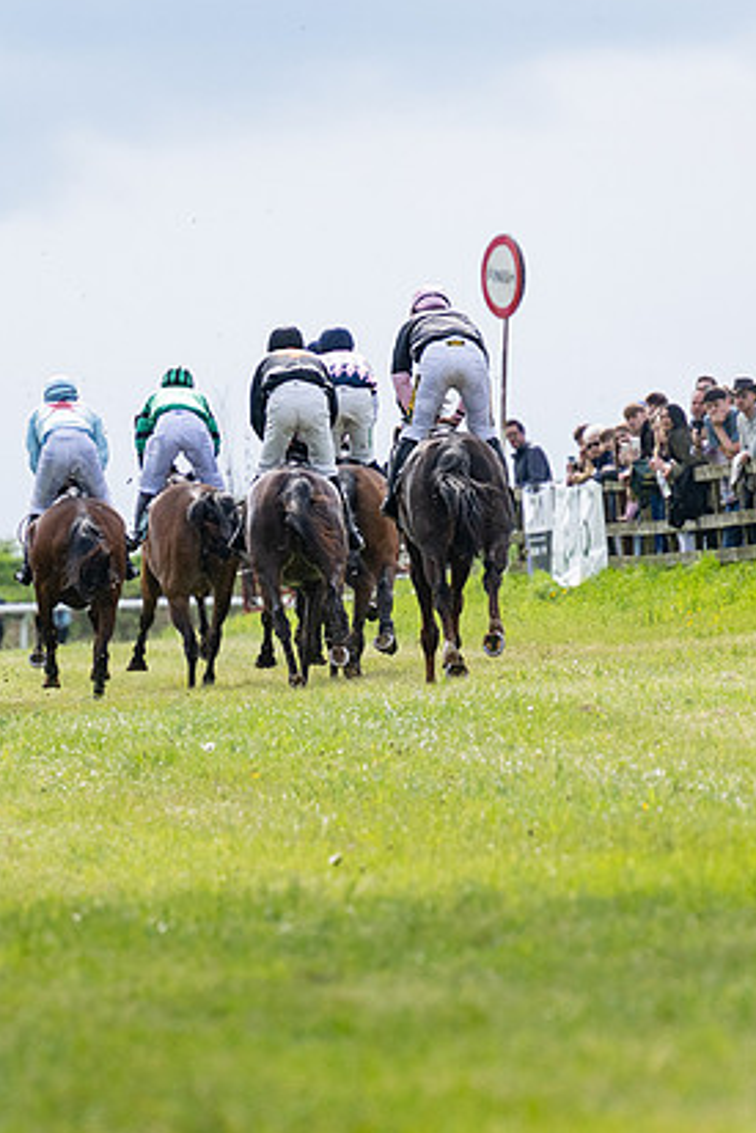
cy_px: 542
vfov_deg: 3.6
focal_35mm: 566
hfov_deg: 2.4
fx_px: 17813
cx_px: 233
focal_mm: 230
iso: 400
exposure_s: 1/4000
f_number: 4
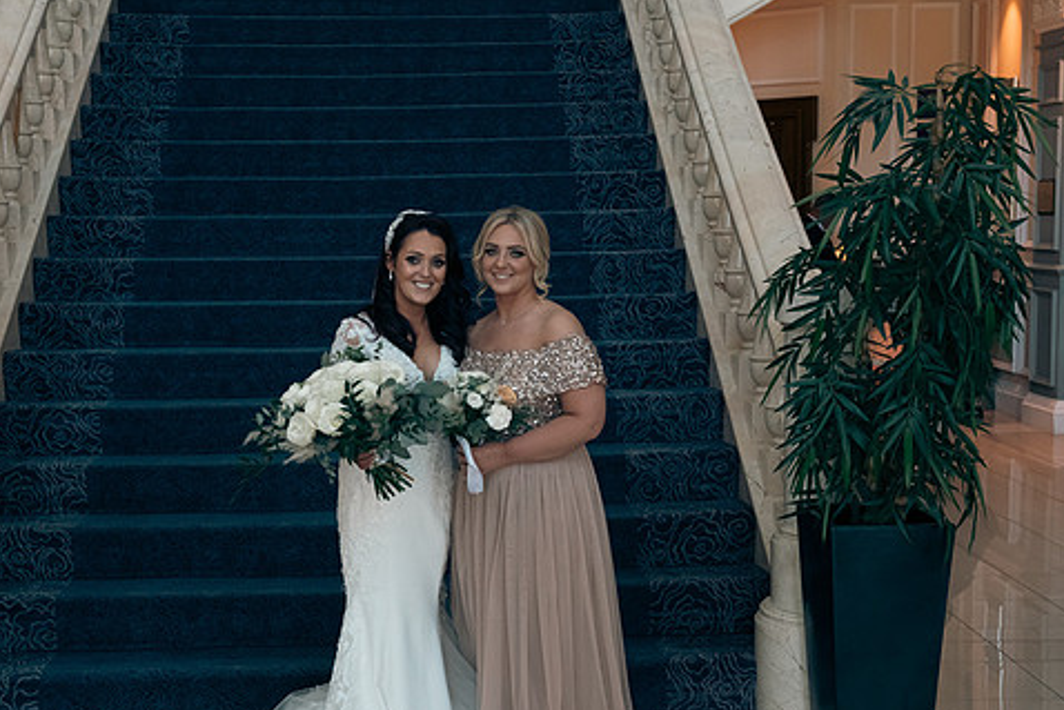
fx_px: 1685
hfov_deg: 35.0
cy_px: 406
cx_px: 485
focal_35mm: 57
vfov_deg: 23.8
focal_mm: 45
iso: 1250
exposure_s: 1/125
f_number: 5.6
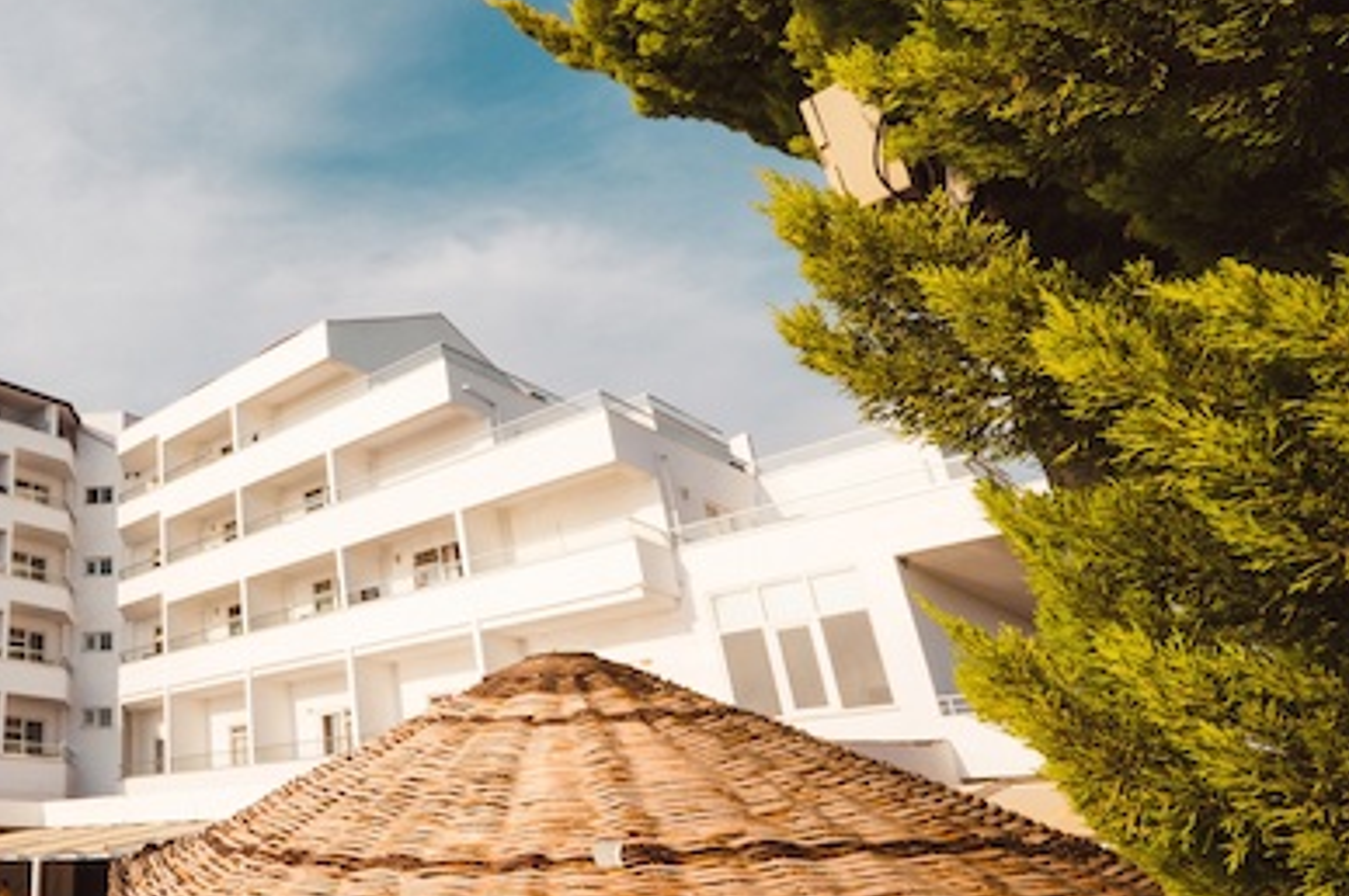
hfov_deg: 58.2
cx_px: 108
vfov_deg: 49.4
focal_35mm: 26
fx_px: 973
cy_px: 486
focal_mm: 8
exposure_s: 1/160
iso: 200
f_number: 16
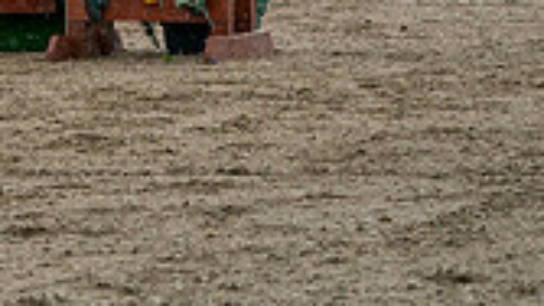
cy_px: -308
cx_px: -332
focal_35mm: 500
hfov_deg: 4.3
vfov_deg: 2.4
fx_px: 7214
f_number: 5.6
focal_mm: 137
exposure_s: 1/1250
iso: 1000
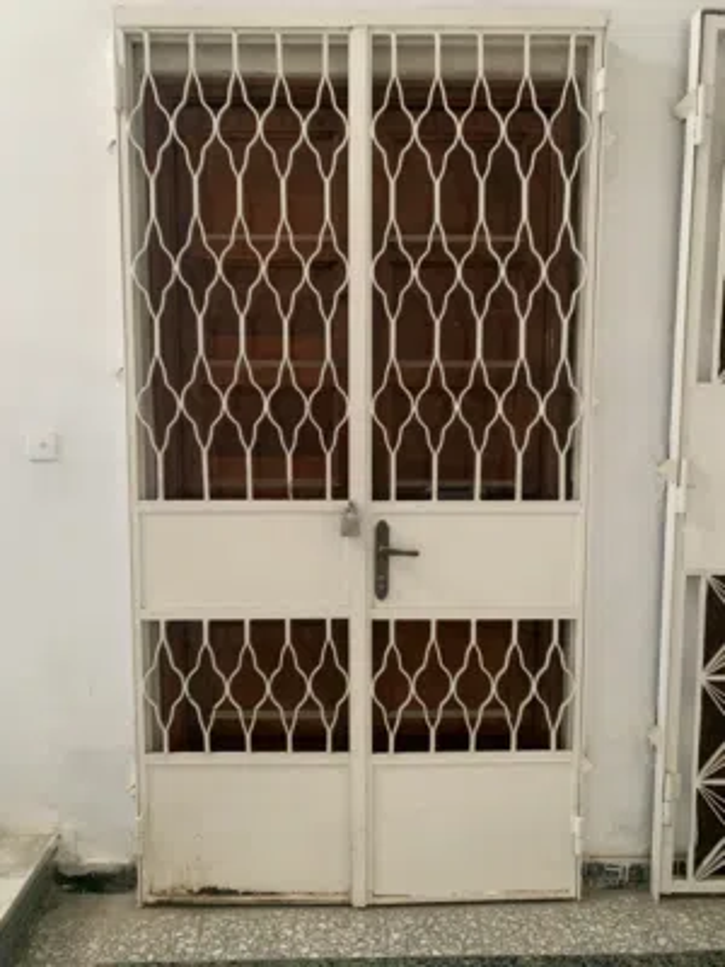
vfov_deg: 67.3
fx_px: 726
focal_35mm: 26
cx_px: 362
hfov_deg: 53.1
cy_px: 484
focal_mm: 4.25
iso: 320
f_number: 1.8
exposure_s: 1/60
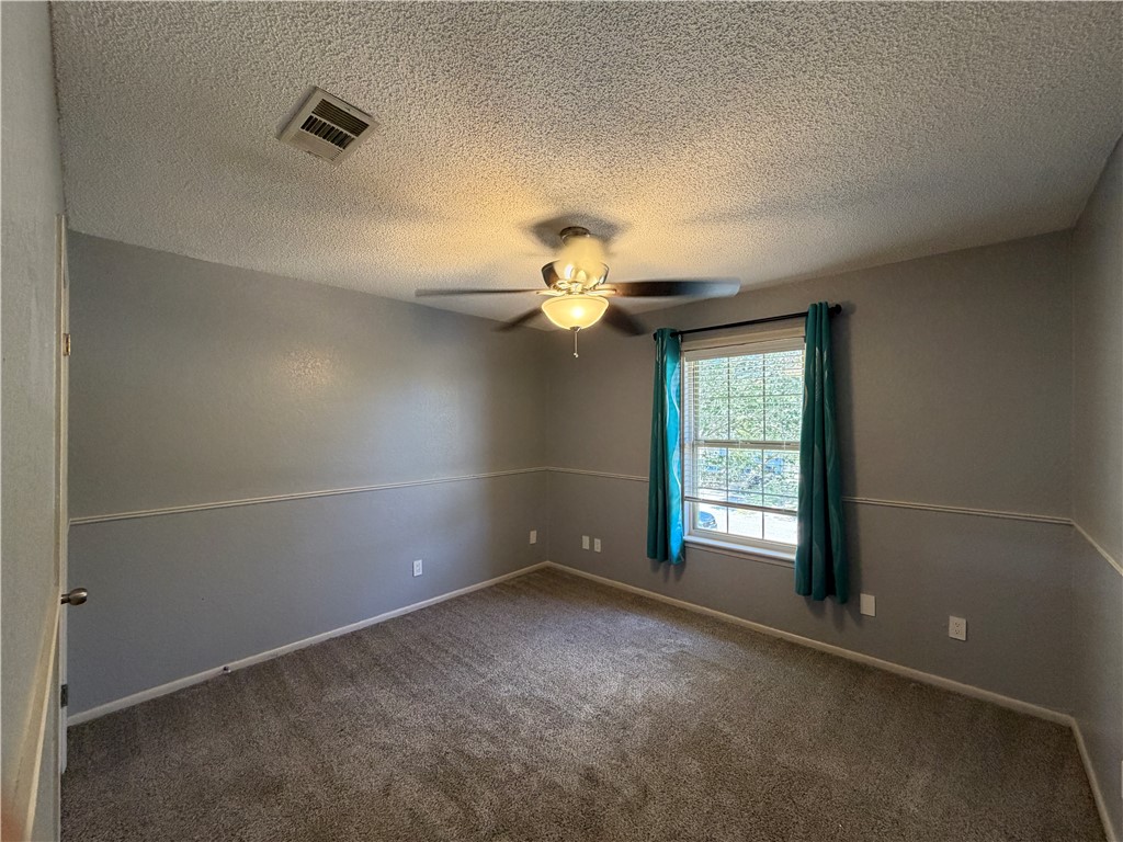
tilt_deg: -0.6
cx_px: 562
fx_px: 454
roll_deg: -0.4
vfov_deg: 85.7
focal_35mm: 14
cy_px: 421
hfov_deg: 102.1
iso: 250
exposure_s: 1/60
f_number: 2.2
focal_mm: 2.22
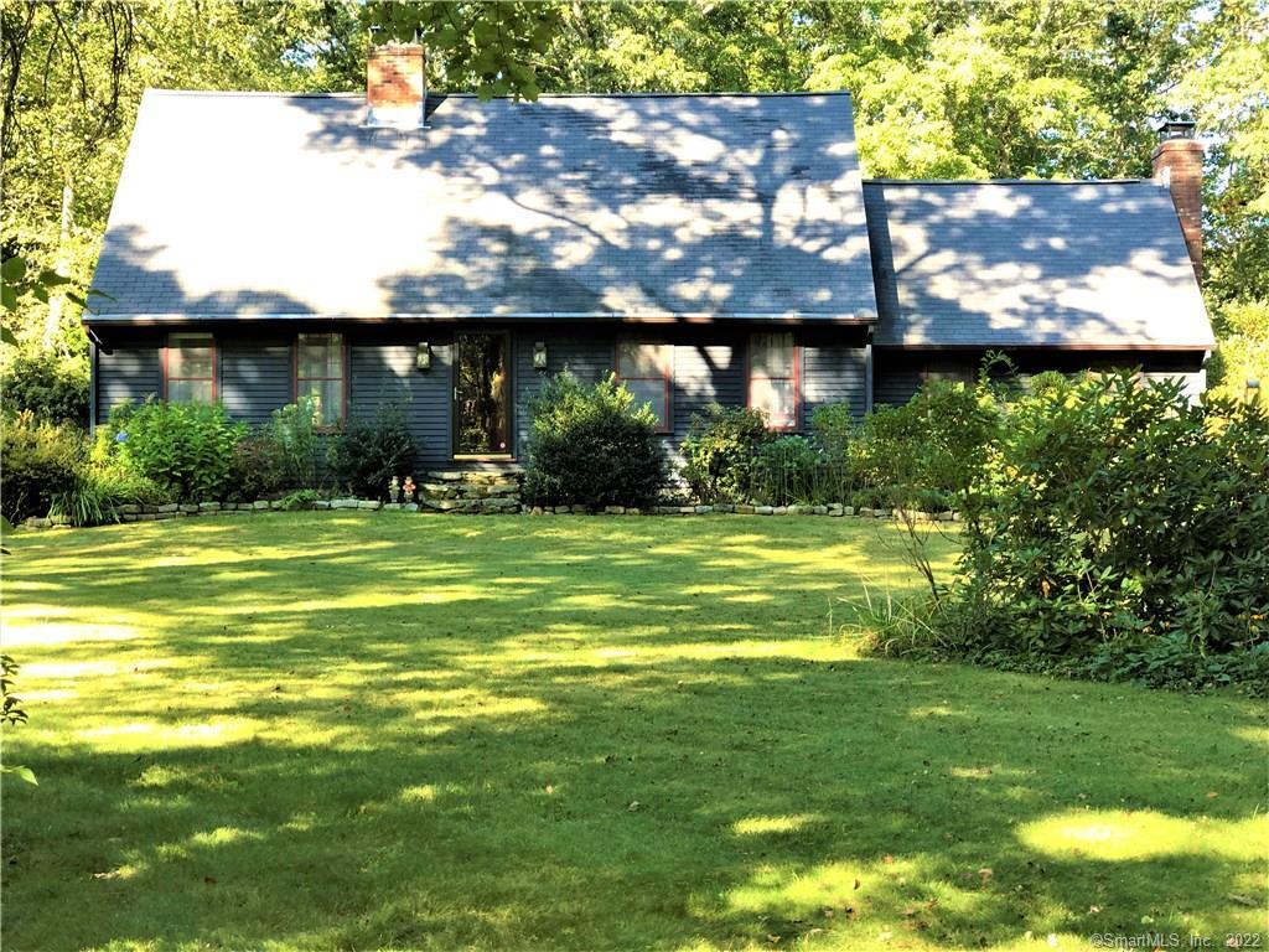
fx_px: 2090
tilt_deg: +0.1
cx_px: 634
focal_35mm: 57
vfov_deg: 25.7
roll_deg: +0.1
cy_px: 476
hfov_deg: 33.8
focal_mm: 6.6
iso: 32
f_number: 2.8
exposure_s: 1/60
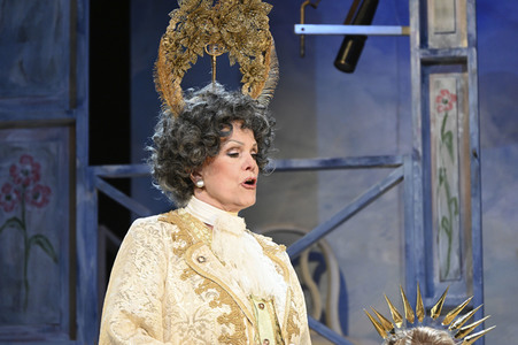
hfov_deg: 10.3
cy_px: 172
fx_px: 2876
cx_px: 259
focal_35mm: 200
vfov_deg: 6.9
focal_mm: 200
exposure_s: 1/200
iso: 3200
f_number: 6.3
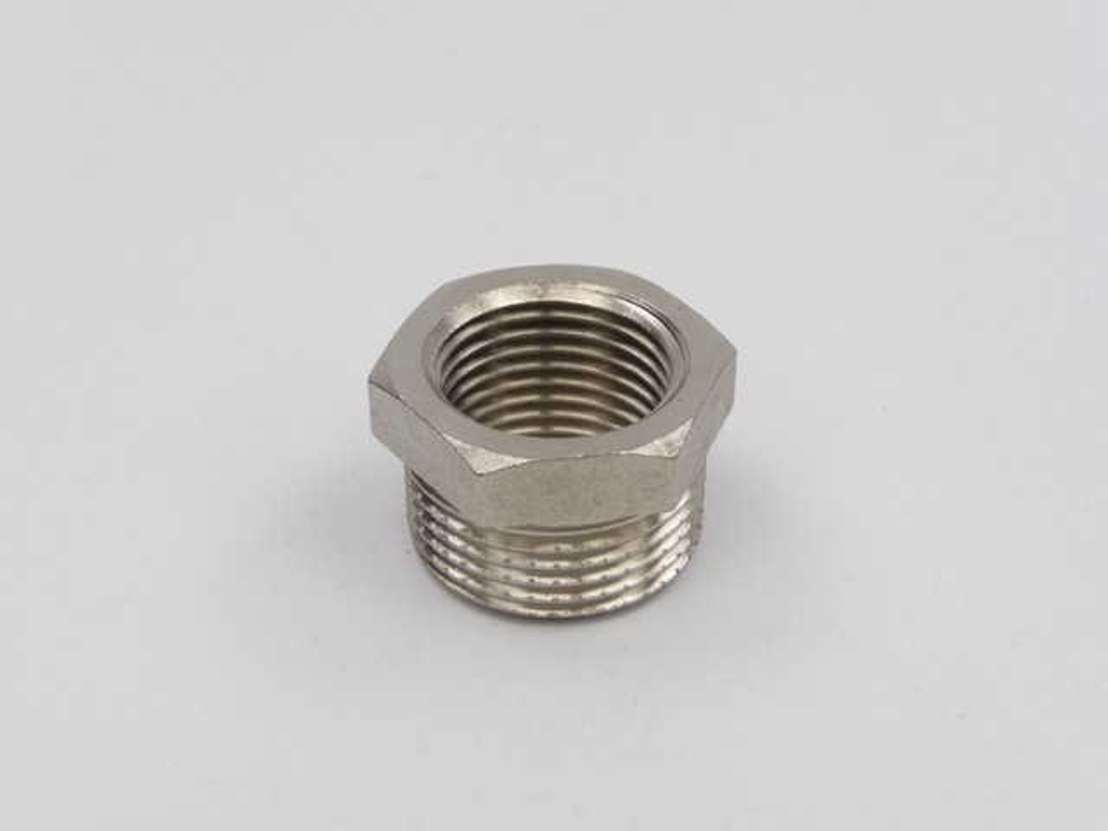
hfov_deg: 33.2
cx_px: 554
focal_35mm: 58
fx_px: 1856
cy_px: 416
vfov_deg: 25.2
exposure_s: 1/500
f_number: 4.4
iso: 100
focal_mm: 9.8
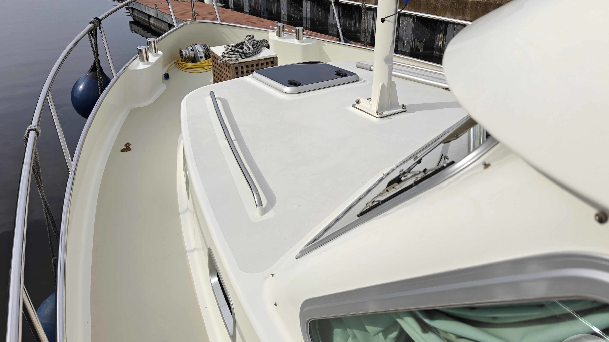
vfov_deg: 44.4
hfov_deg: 71.9
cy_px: 181
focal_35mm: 26
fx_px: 420
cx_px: 315
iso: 50
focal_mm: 6.06
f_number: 1.6
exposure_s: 1/4343
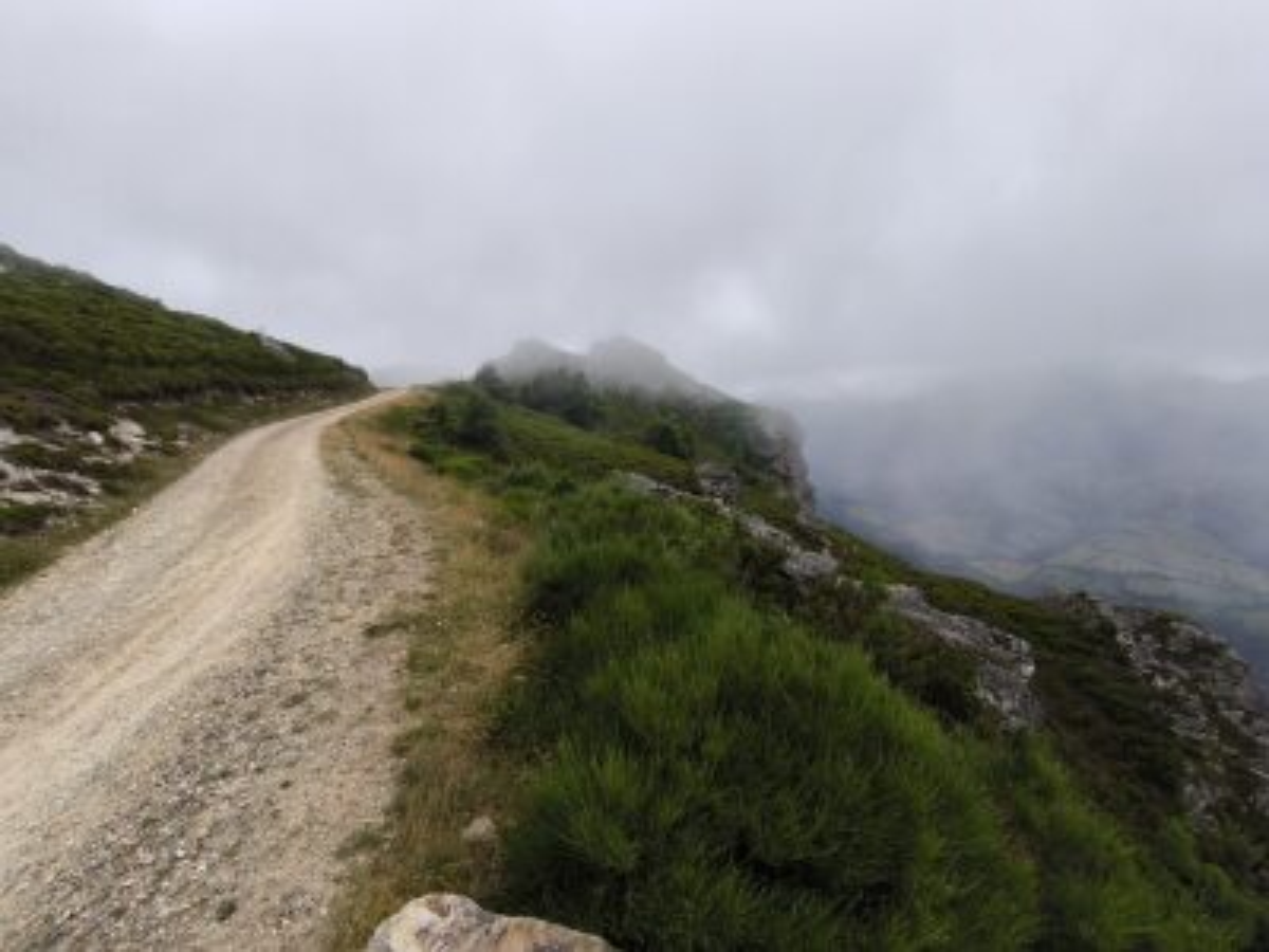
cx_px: 634
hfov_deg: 98.2
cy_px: 476
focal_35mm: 15
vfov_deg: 81.7
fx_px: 550
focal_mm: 1.91
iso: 50
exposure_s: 1/817
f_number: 2.2
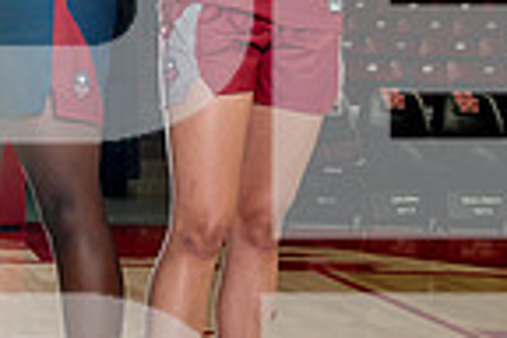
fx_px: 1986
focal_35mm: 141
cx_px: -218
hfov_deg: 13.8
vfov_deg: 9.7
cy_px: 55
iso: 320
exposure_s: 1/250
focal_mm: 35
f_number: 6.3
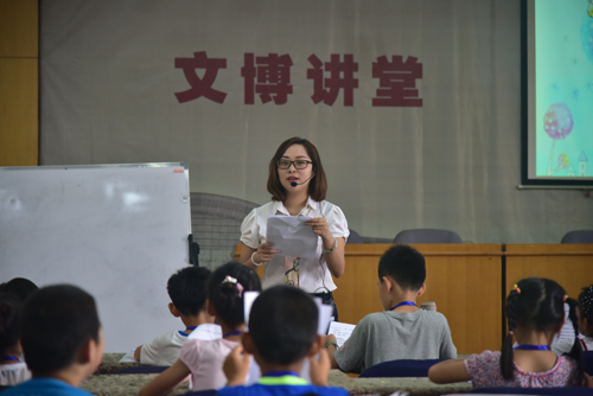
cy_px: 198
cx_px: 296
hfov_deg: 17.1
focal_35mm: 120
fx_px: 1978
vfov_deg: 11.4
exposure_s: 1/40
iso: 900
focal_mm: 120
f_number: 4
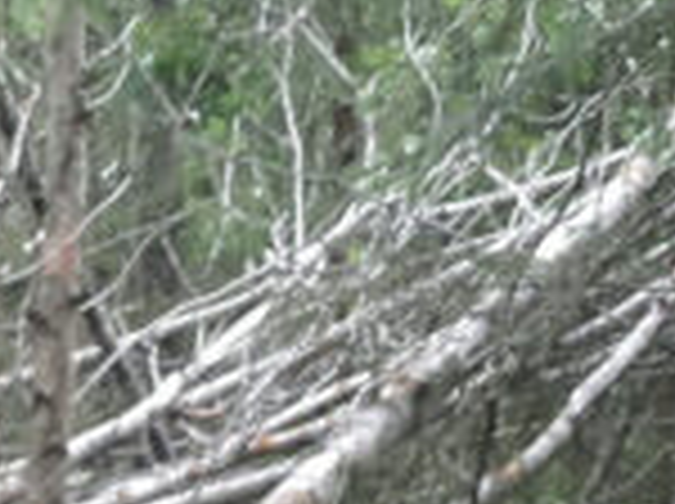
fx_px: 3095
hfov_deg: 12.1
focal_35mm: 159
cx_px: -171
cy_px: 778
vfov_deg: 9.0
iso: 60
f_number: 2.2
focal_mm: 3.31
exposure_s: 1/33
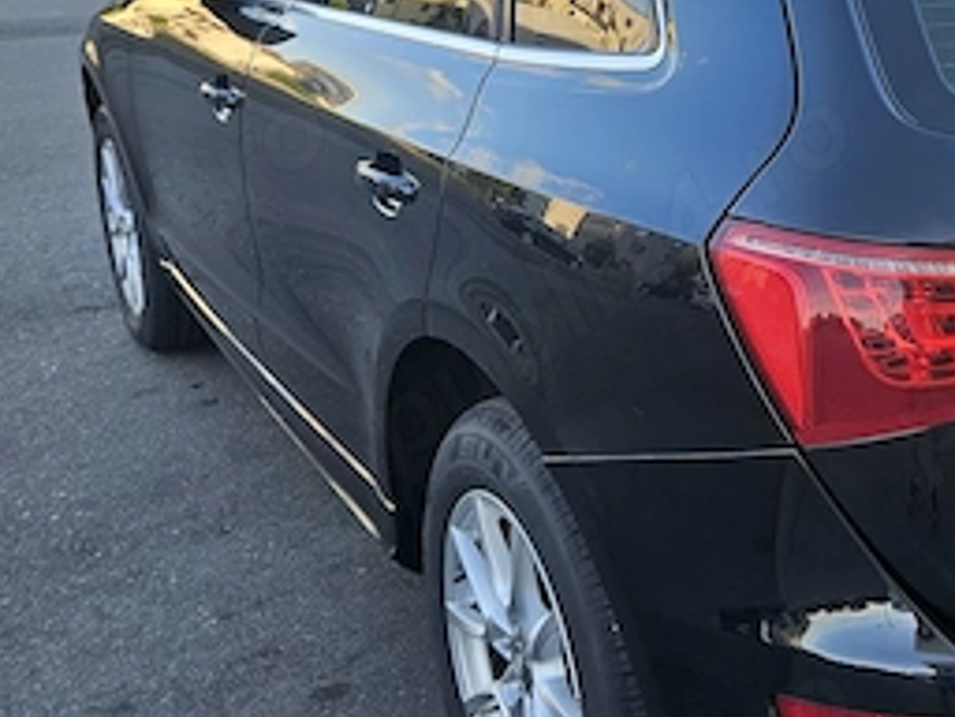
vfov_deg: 27.0
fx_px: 1490
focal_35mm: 54
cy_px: 321
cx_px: 869
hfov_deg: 33.6
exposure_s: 1/209
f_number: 1.8
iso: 25
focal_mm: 5.4
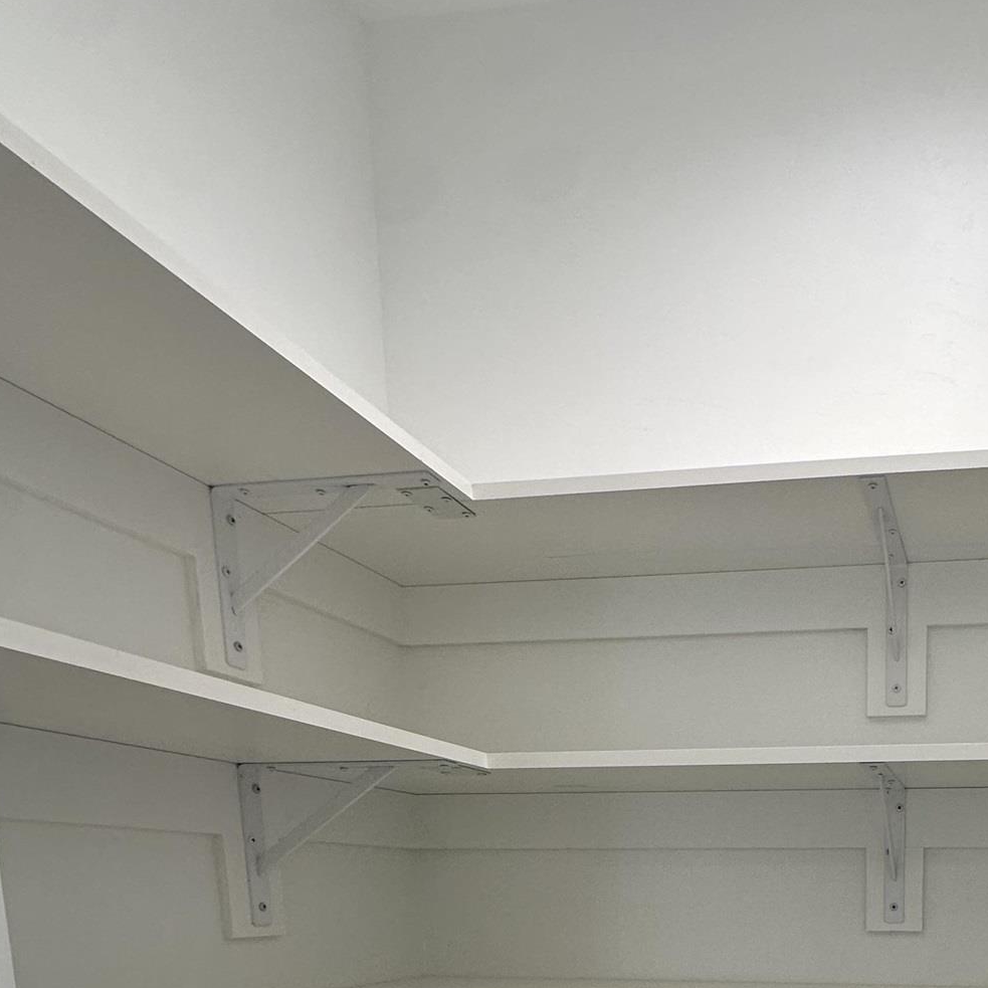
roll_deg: -0.7
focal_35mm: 29
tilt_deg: -7.8
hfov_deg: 50.4
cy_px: 1031
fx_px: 936
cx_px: 856
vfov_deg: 45.1
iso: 160
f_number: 2.2
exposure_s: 1/120
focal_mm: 2.22
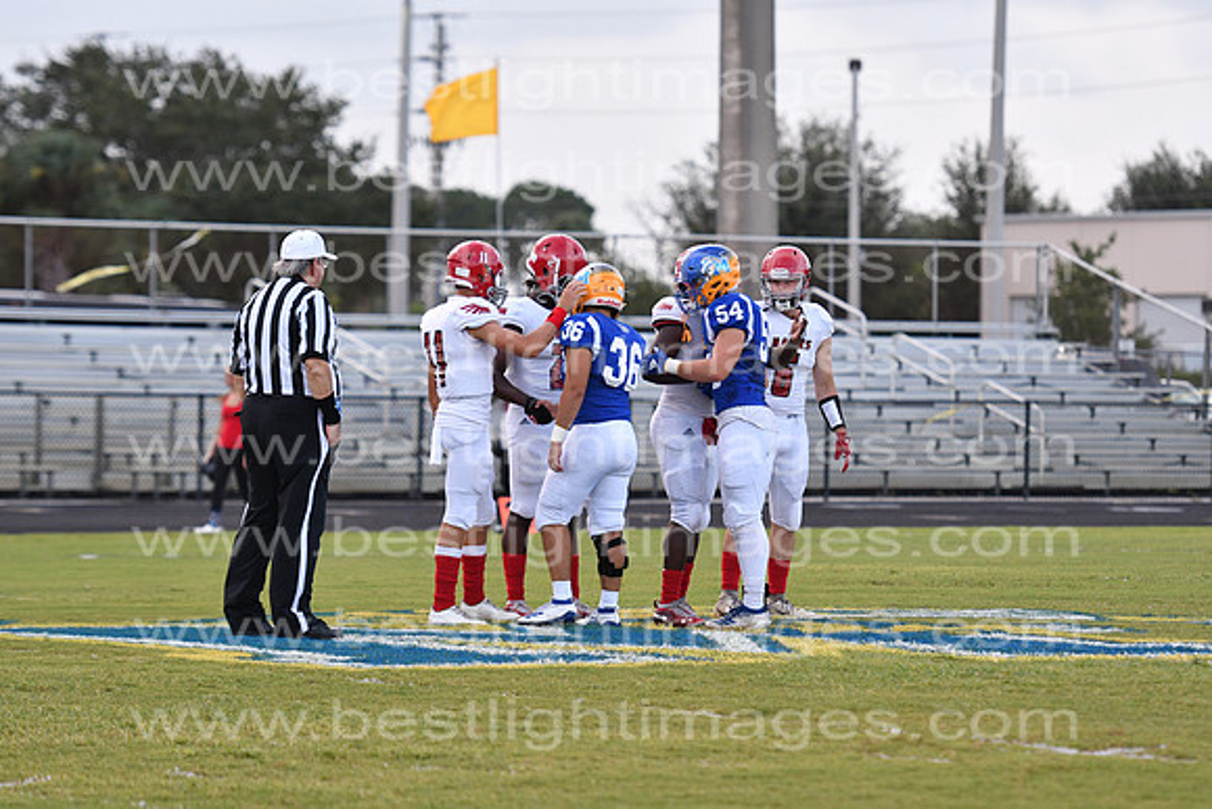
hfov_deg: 10.2
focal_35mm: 202
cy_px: 404
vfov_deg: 6.8
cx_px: 606
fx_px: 6819
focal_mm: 135
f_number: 3.2
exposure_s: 1/1250
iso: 800
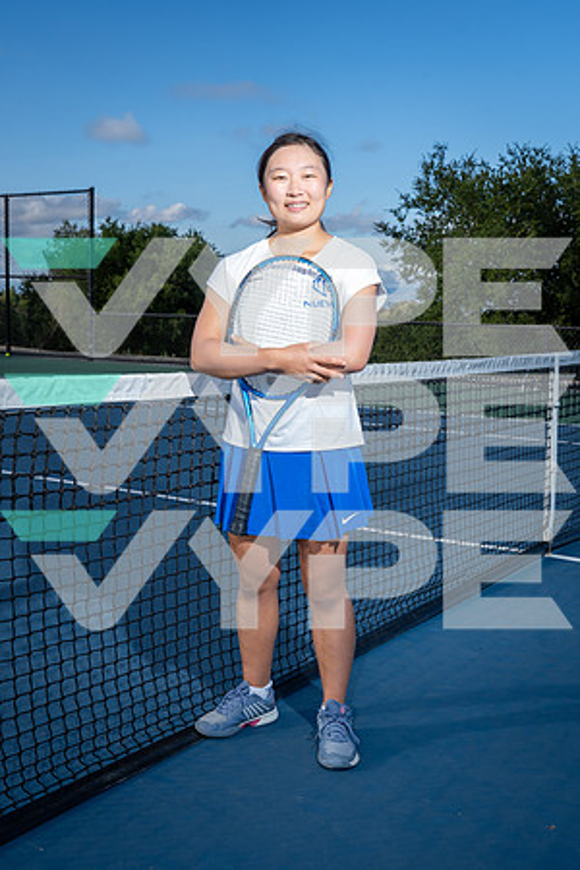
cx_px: 290
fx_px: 1039
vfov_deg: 45.4
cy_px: 435
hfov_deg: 31.2
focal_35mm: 43
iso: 100
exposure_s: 1/250
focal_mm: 43
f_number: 8
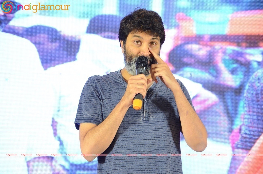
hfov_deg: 13.1
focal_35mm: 158
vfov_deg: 8.7
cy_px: 87
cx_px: 132
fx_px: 1148
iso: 2500
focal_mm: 105
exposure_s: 1/80
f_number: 5.6
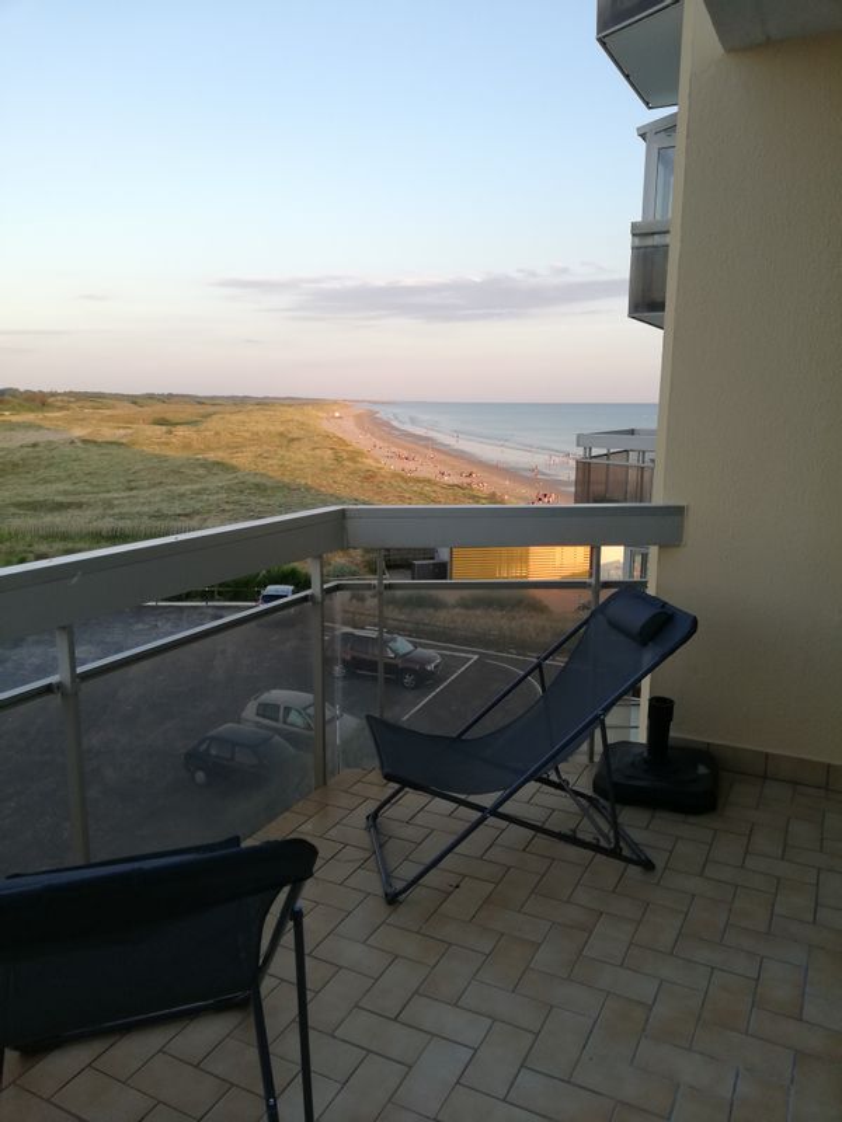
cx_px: 421
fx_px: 876
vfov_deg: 65.3
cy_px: 561
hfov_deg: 51.4
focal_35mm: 27
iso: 50
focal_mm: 3.81
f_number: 2.2
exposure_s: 1/134
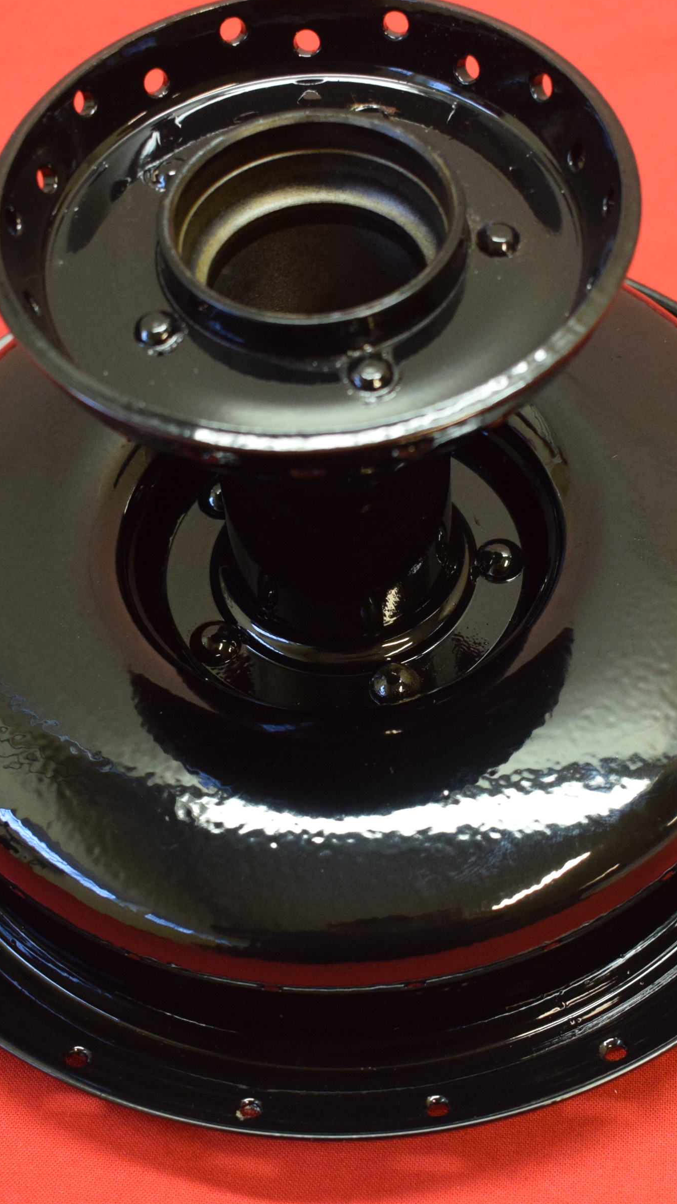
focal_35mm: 71
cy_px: 611
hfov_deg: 17.0
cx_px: 396
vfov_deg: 29.7
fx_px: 2266
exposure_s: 1/60
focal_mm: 24
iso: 1250
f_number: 5
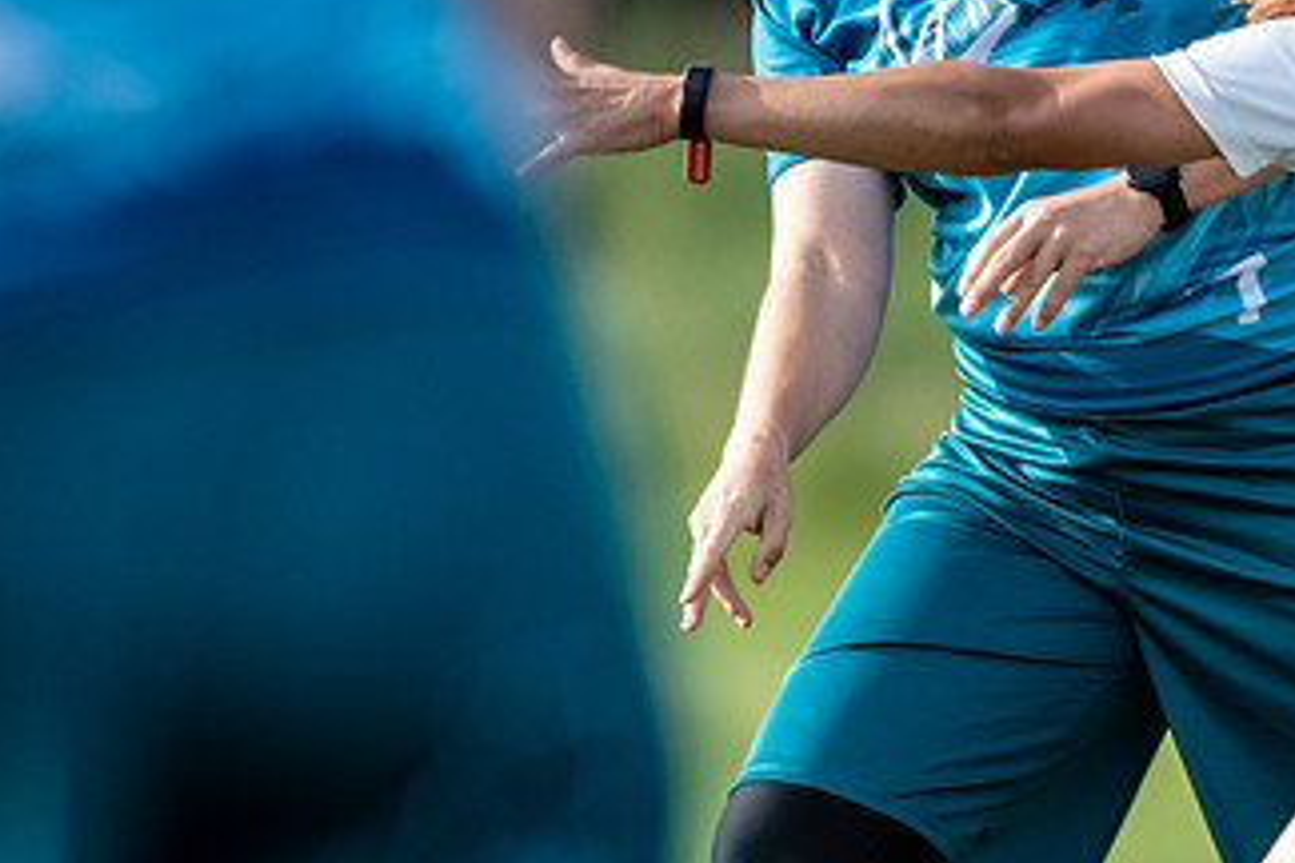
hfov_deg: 1.2
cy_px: 312
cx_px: 946
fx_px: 60680
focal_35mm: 1687
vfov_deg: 0.8
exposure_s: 1/1600
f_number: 4
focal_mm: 400
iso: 450
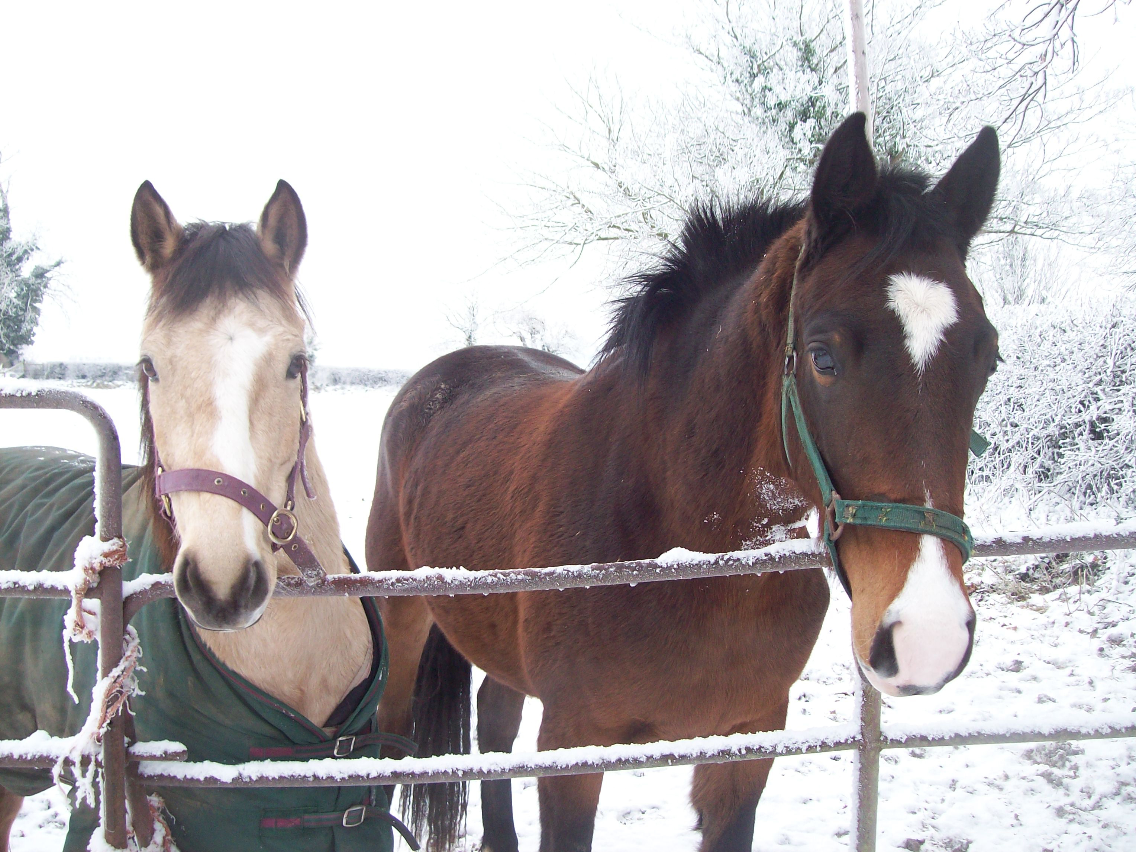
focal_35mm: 36
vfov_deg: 39.7
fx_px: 1181
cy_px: 426
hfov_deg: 51.4
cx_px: 568
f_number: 2.7
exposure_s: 1/149
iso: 80
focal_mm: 6
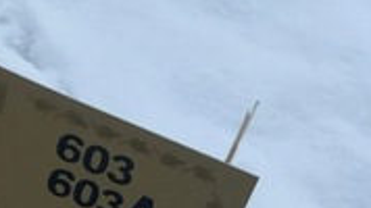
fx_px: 1249
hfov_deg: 16.5
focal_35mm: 127
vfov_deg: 9.4
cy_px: 254
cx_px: -10
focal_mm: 5.7
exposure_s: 1/1135
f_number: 1.5
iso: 50
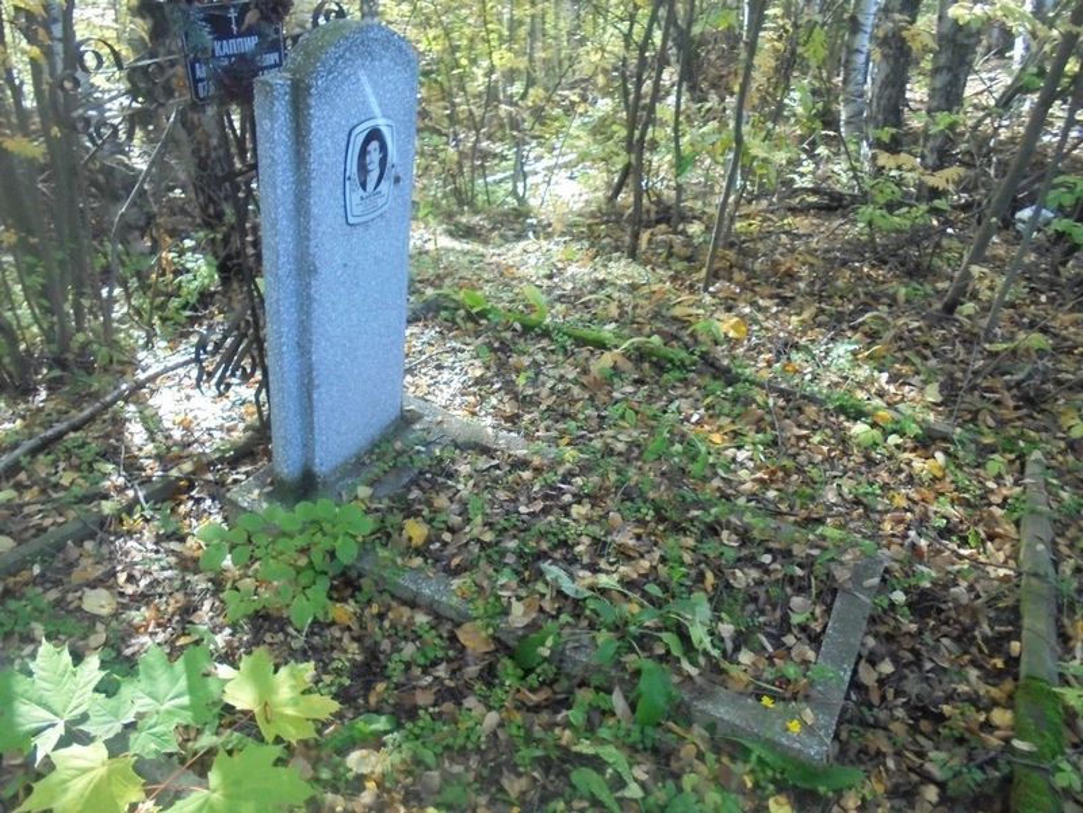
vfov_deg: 53.1
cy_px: 406
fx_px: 813
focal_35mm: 26
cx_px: 542
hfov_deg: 67.3
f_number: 3.5
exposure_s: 1/125
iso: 500
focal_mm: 4.6
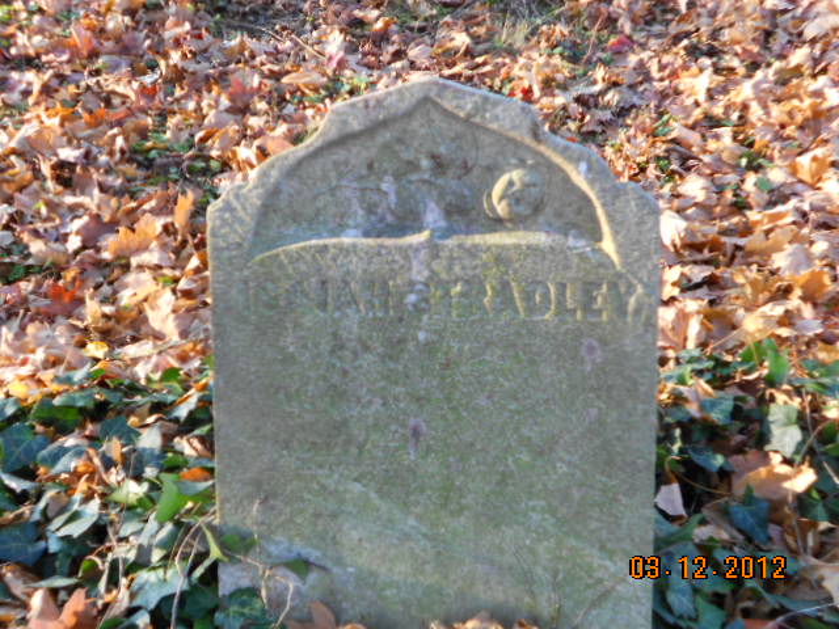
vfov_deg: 29.7
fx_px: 1188
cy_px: 314
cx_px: 420
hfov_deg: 38.9
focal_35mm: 49
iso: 80
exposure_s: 1/25
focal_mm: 8.8
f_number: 4.5
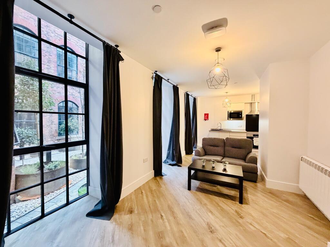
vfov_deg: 85.7
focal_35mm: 14
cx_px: 165
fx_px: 133
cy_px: 124
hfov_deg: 102.1
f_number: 2.2
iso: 400
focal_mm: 2.22
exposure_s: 1/50
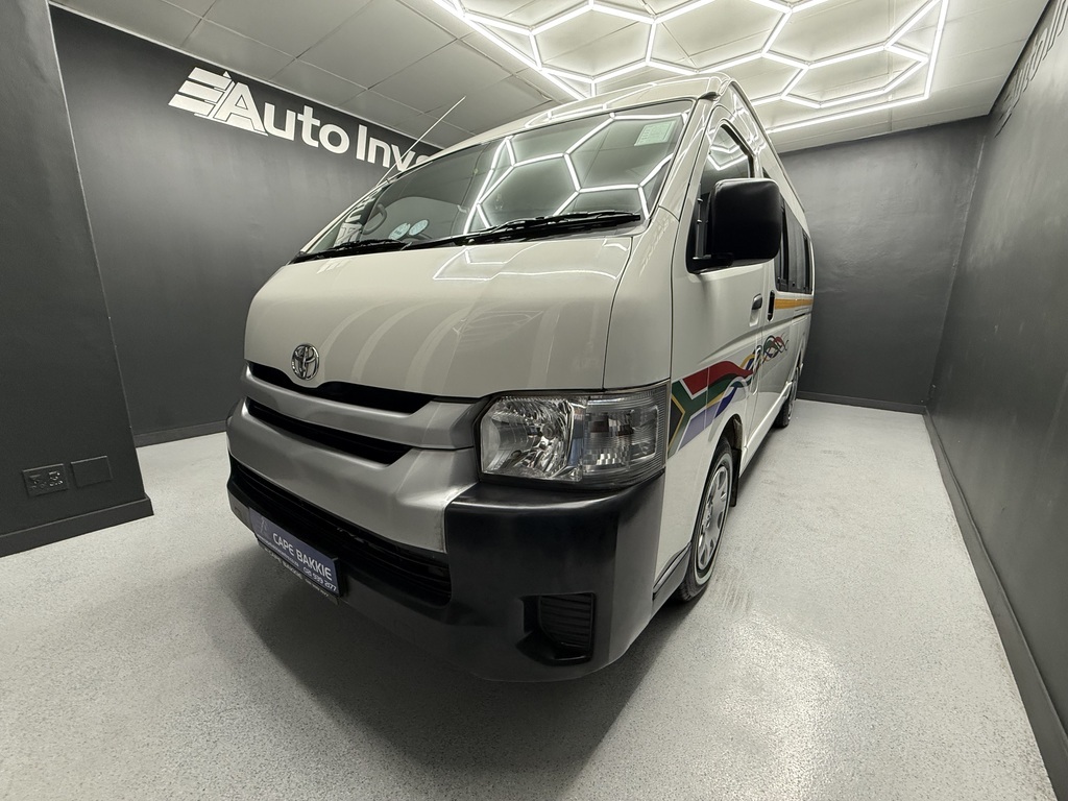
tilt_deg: -11.4
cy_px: 400
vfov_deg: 85.7
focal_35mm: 14
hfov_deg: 102.1
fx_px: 432
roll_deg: -1.0
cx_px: 534
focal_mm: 2.22
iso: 250
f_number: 2.2
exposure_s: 1/100
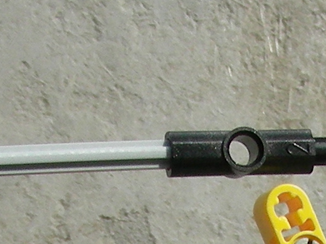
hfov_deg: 9.6
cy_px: 552
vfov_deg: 6.9
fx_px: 1930
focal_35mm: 205
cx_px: 362
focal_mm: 6.3
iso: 50
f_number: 5.6
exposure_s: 1/351
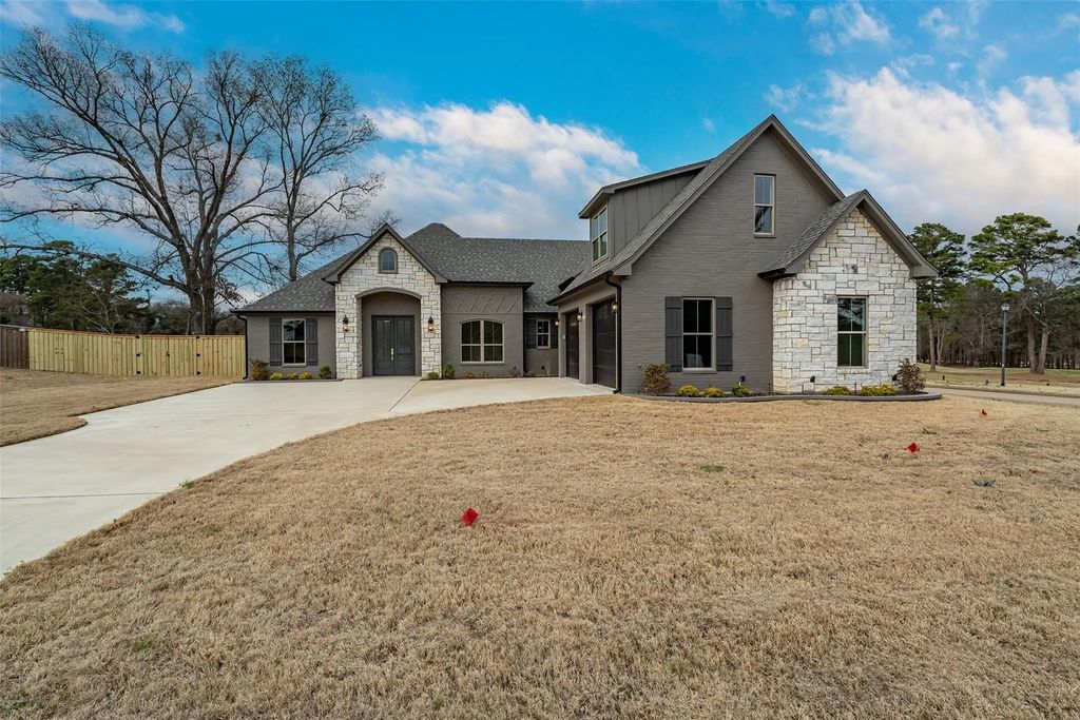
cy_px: 360
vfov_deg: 70.5
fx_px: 510
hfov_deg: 93.3
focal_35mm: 17
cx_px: 540
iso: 800
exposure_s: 1/1600
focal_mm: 17
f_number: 8
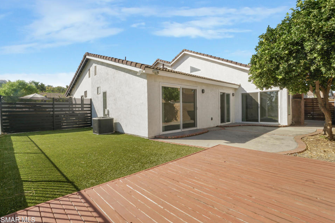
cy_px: 112
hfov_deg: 96.7
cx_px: 174
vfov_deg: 73.7
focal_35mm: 16
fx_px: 149
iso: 100
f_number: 22
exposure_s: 1/25
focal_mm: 10
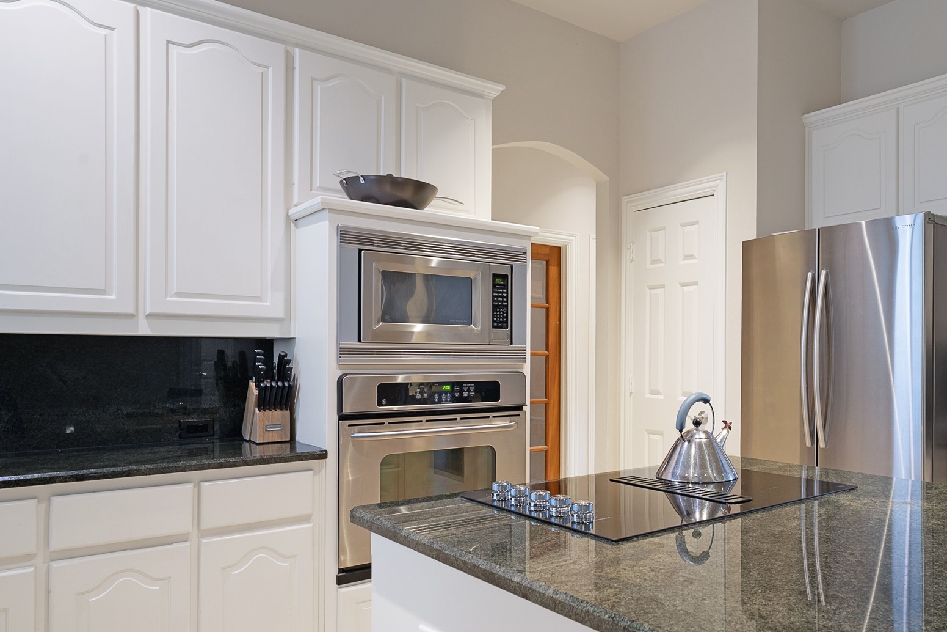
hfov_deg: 63.3
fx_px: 736
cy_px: 373
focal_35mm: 28
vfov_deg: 46.2
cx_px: 653
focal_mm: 20
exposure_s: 1/1.67
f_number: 9
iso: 500
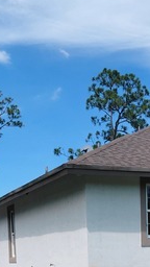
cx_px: 115
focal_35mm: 71
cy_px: 265
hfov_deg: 16.9
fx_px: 502
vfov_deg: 28.0
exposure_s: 1/1992
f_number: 1.8
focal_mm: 4.69
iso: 50
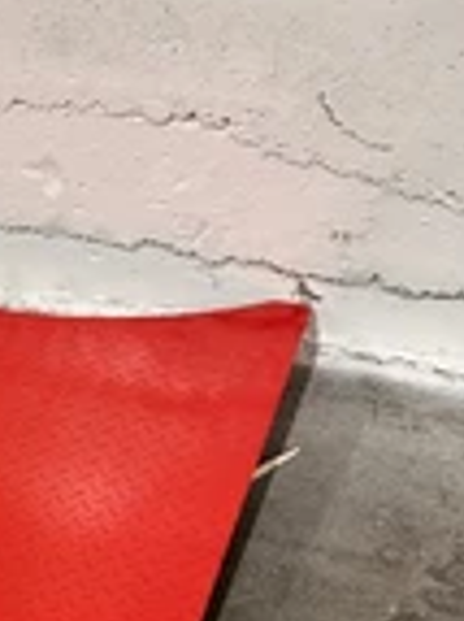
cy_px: 595
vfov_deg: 27.6
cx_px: -178
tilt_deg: -42.4
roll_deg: +7.8
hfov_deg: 19.7
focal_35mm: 67
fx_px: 1199
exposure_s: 1/60
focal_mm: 6.86
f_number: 1.78
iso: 200
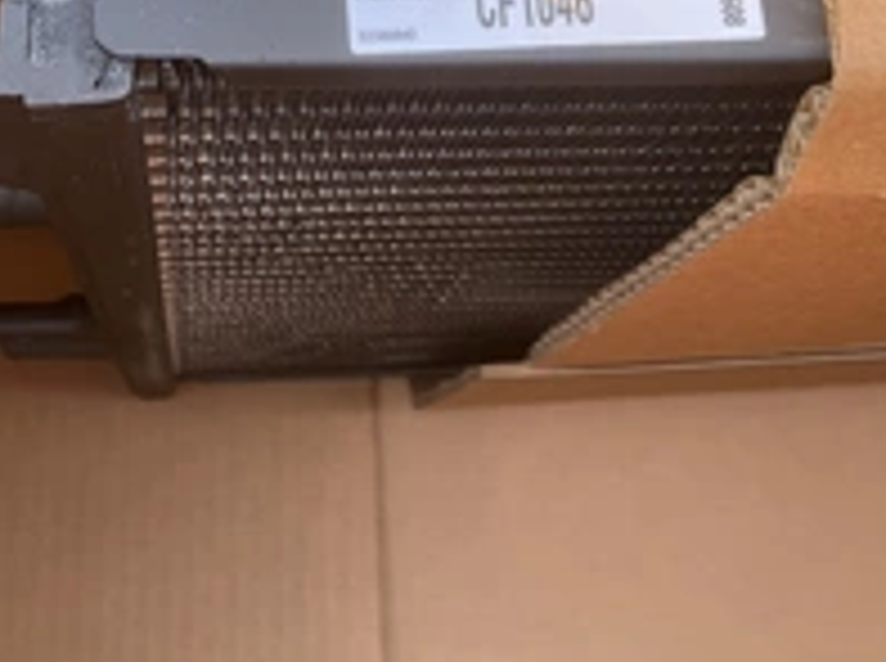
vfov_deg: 24.2
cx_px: 319
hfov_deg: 32.6
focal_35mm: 59
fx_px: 1507
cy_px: 95
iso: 50
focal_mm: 3
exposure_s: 1/122
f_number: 1.8
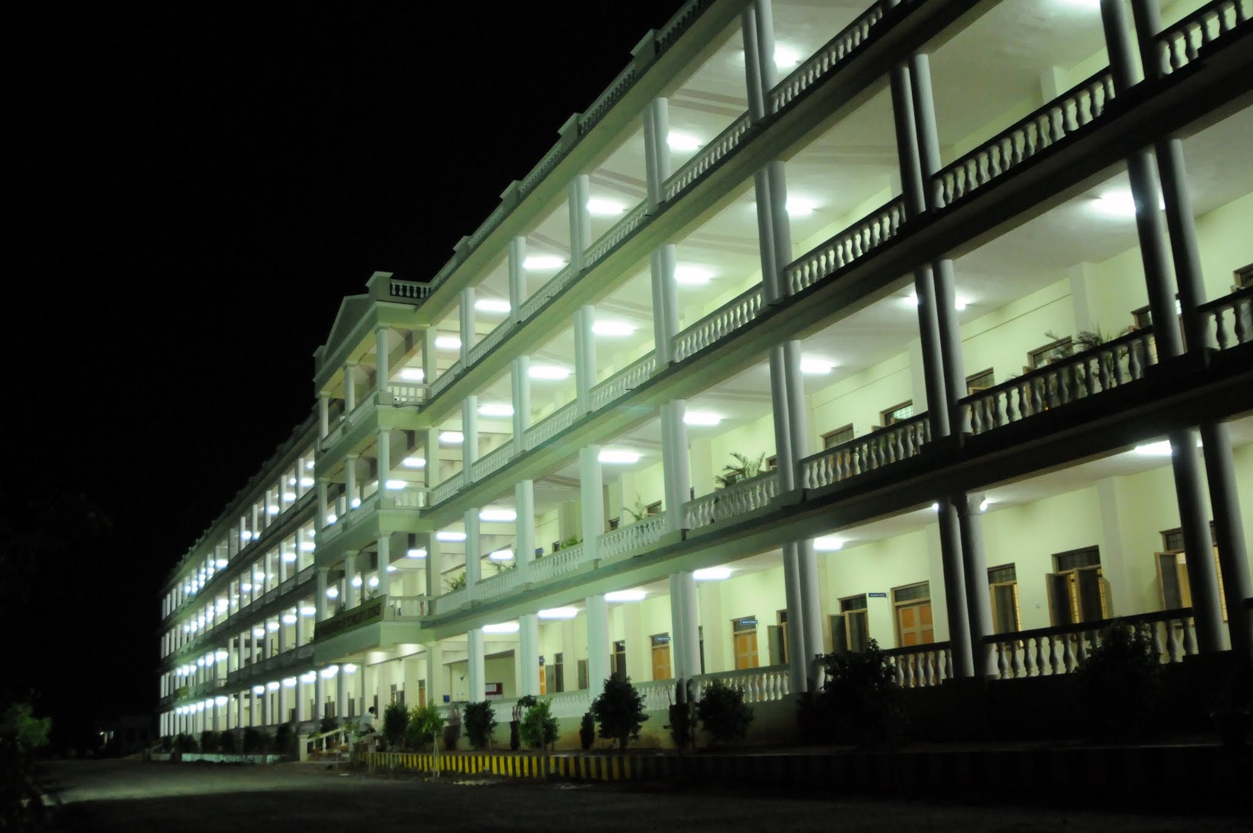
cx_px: 626
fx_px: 1252
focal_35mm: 36
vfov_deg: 36.8
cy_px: 416
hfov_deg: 53.2
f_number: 3.5
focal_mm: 24
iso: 3200
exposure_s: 1/60
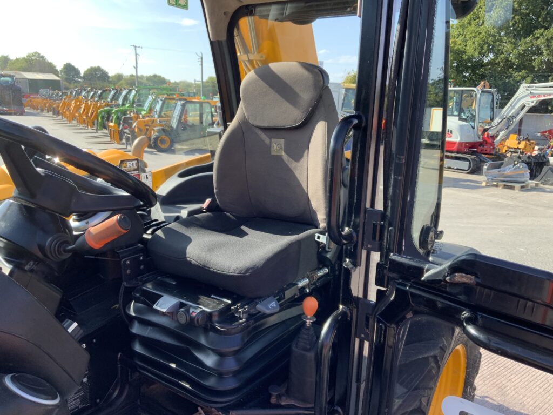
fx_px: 463
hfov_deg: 61.7
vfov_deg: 48.2
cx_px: 276
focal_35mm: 29
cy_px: 208
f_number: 1.8
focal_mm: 3
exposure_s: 1/273
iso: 16
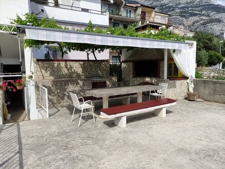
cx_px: 112
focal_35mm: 25
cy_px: 84
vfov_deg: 54.9
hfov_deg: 69.4
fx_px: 163
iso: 100
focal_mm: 5.43
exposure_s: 1/1733
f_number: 1.89
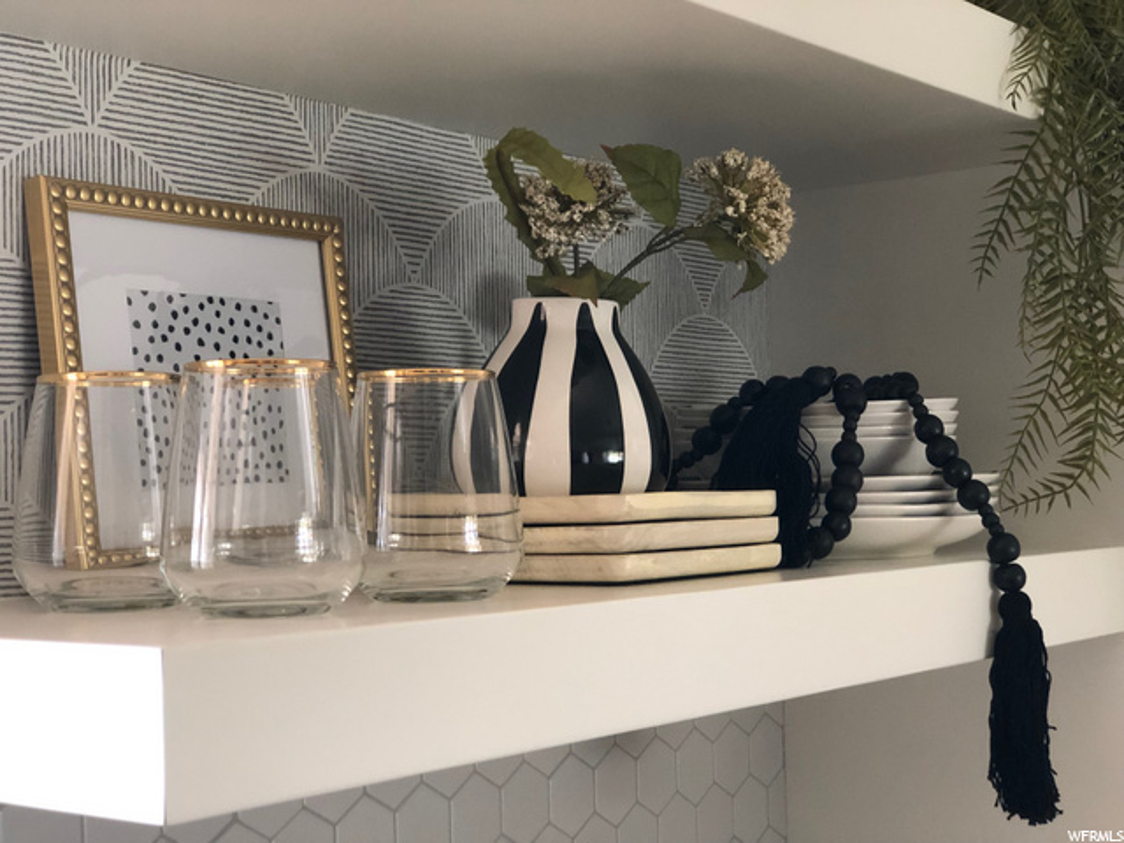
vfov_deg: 25.7
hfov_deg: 33.8
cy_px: 422
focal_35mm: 57
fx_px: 1851
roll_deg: +0.9
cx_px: 562
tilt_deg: +2.1
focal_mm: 6.6
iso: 250
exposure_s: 1/30
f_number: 2.8
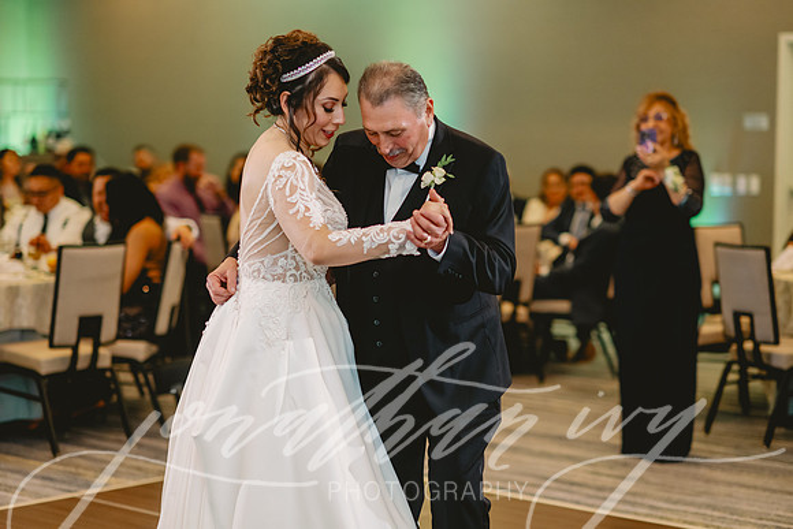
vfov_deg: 16.1
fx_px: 1873
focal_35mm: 85
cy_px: 264
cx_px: 396
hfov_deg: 23.9
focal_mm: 85
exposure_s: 1/125
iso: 2500
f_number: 2
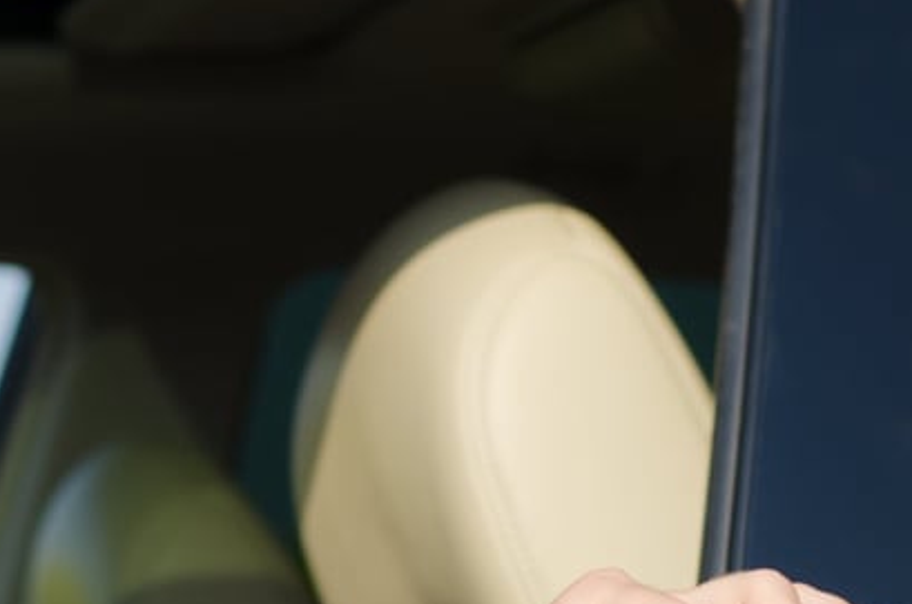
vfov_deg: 6.2
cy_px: 863
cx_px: 339
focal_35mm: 220
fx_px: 5562
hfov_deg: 9.4
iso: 100
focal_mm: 50
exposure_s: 1/640
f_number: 4
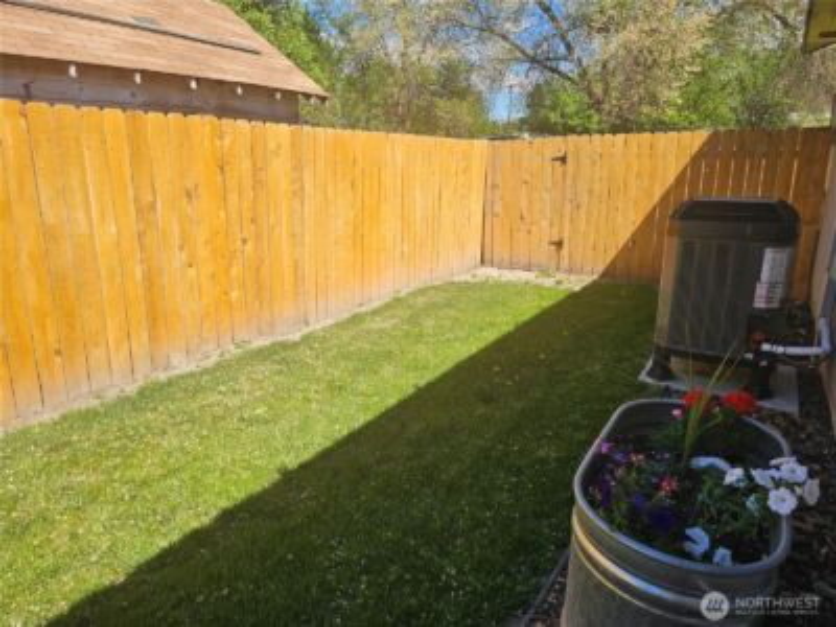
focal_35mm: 23
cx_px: 418
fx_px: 555
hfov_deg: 73.9
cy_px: 314
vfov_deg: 58.9
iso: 12
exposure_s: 1/579
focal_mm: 6.3
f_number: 1.7
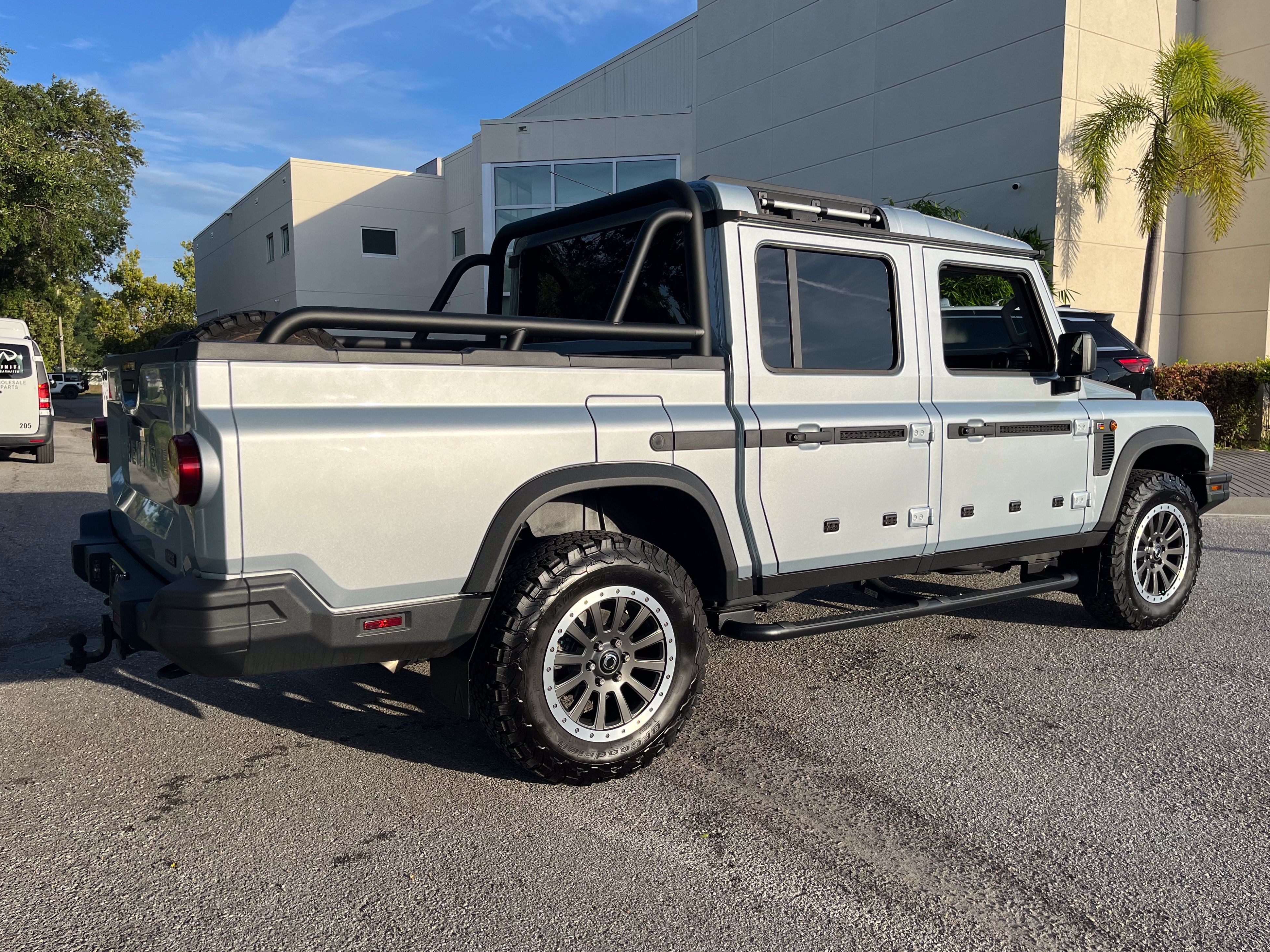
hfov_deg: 65.3
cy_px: 488
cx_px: 642
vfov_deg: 51.3
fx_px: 991
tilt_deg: -6.5
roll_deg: -0.4
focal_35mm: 27
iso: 50
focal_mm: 5.1
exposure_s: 1/3311
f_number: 1.6
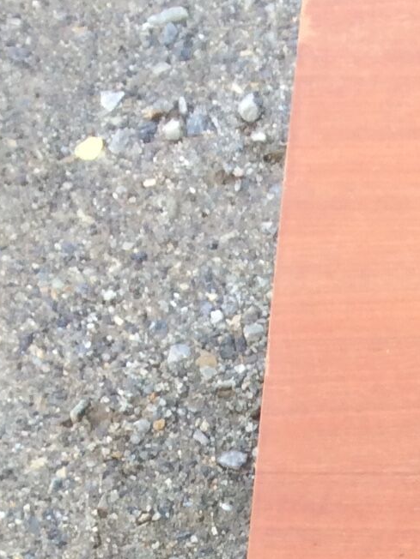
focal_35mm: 127
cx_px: 737
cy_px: 1042
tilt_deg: -67.7
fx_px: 2055
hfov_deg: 11.0
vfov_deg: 13.7
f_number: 2.4
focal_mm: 3.3
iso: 32
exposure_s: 1/115
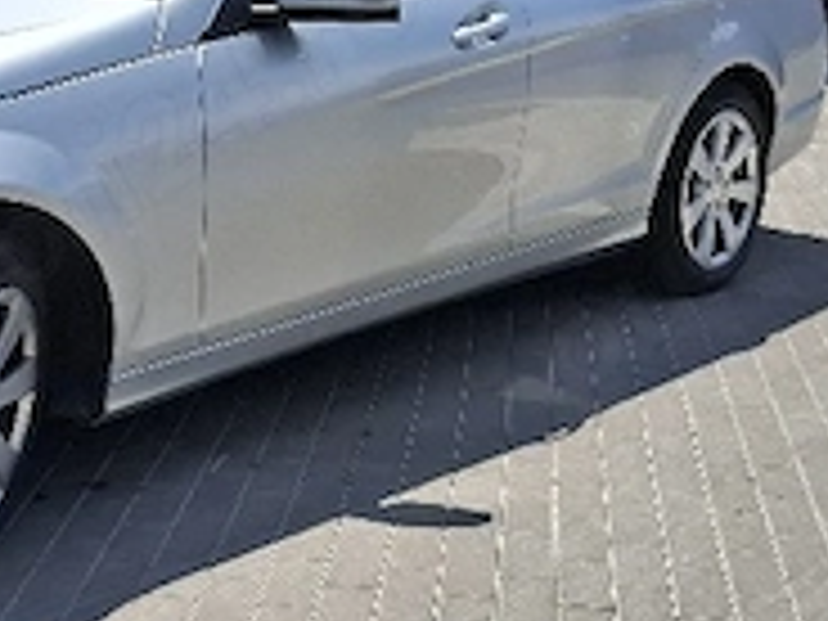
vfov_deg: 19.6
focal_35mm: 75
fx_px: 1794
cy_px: 198
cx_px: 306
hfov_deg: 25.9
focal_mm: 5.54
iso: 50
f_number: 1.8
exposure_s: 1/3333
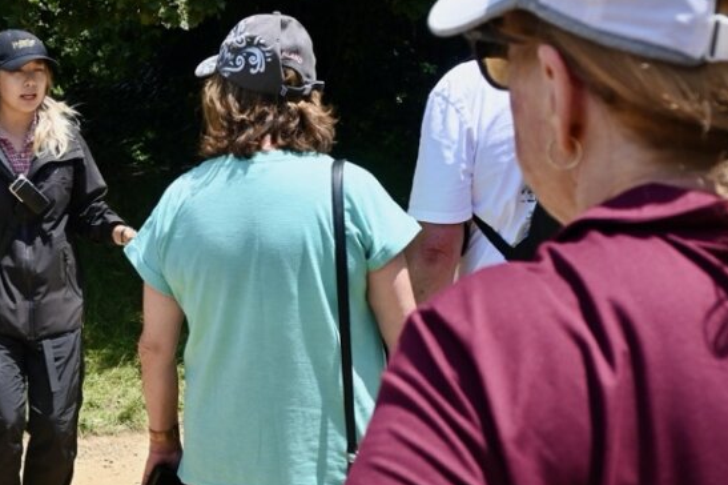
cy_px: 131
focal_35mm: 91
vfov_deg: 15.0
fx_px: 1830
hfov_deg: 21.4
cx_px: -61
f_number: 6.3
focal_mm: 27.5
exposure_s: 1/320
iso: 100
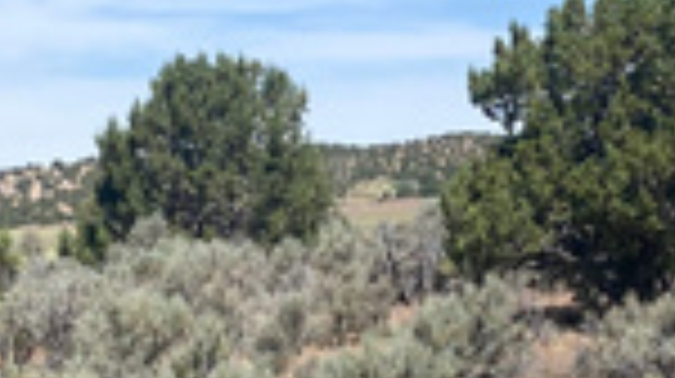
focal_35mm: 121
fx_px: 2163
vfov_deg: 10.0
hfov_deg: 17.6
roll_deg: +1.5
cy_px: 315
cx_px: 522
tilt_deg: -1.1
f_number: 1.8
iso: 32
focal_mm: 4.25
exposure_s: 1/3401
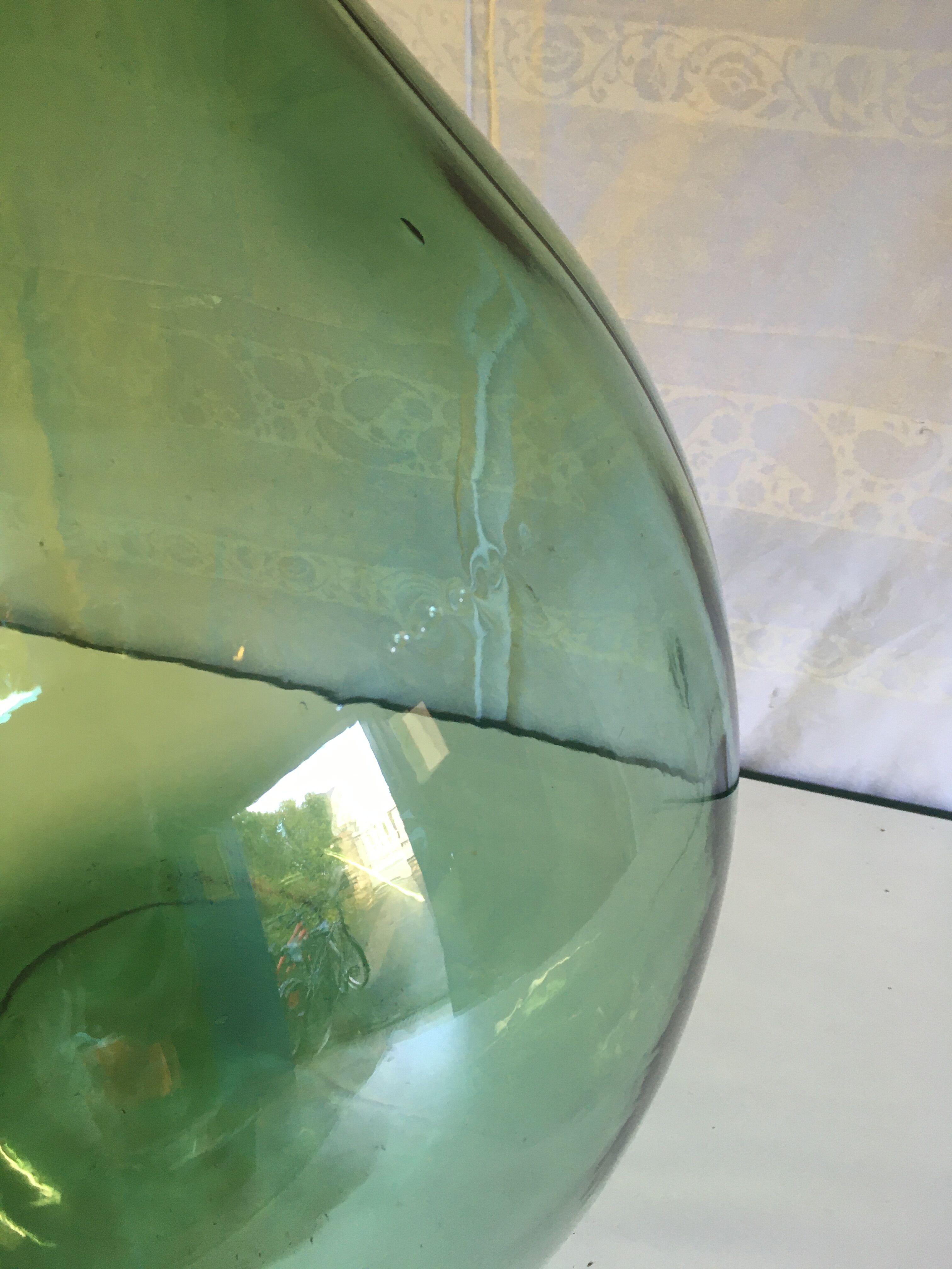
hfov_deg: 48.2
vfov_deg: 61.7
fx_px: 1063
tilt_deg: -37.3
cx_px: 476
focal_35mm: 29
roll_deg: -2.2
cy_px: 634
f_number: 2.2
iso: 80
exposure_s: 1/33
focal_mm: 4.15
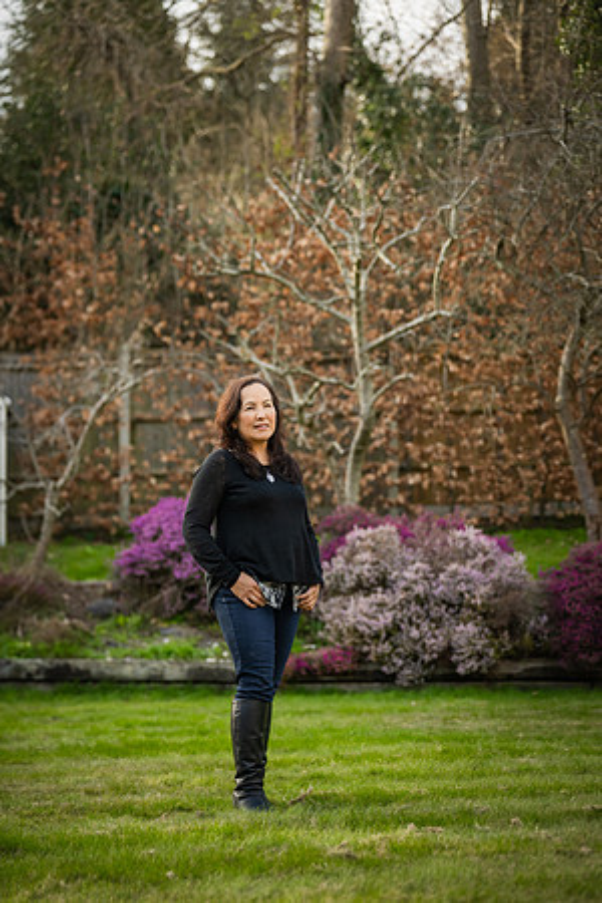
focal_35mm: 82
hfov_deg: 16.7
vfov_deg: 24.8
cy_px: 452
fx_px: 2057
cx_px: 301
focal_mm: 82
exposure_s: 1/800
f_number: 2.7
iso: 320
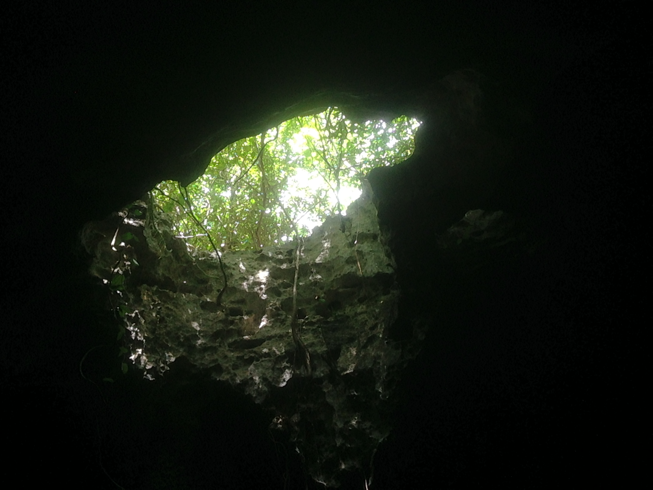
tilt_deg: +47.9
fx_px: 623
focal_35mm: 33
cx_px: 326
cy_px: 245
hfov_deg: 55.4
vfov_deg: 42.9
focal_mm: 4.12
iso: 200
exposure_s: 1/146
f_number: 2.4
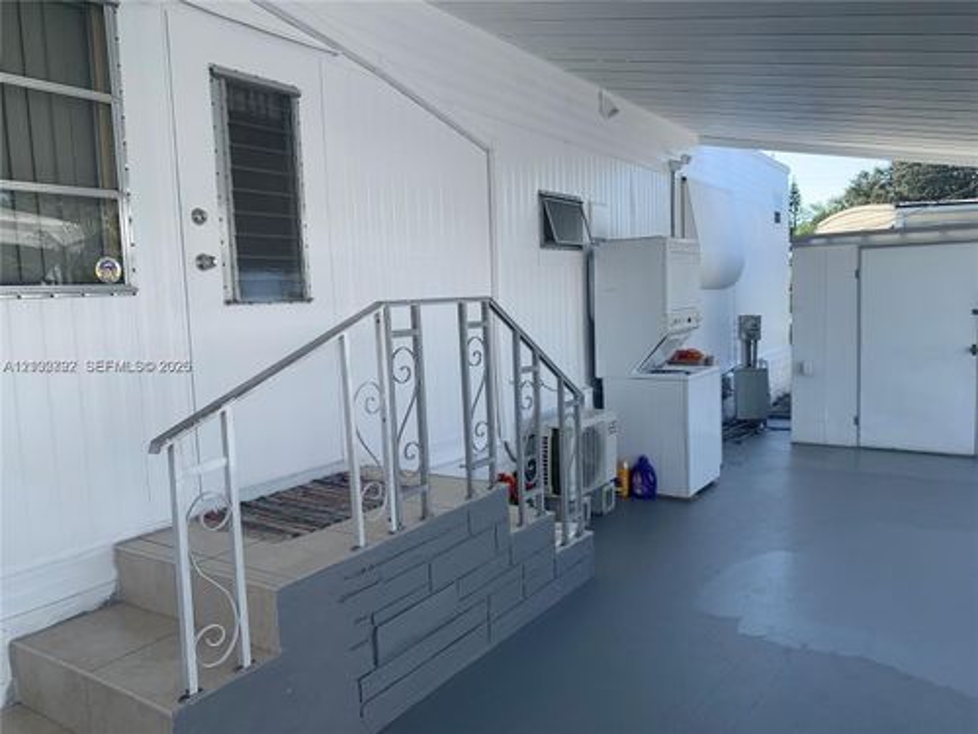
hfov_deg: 67.3
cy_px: 367
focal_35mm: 26
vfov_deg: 53.1
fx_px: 735
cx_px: 489
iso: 25
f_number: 1.8
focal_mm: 4.25
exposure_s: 1/564
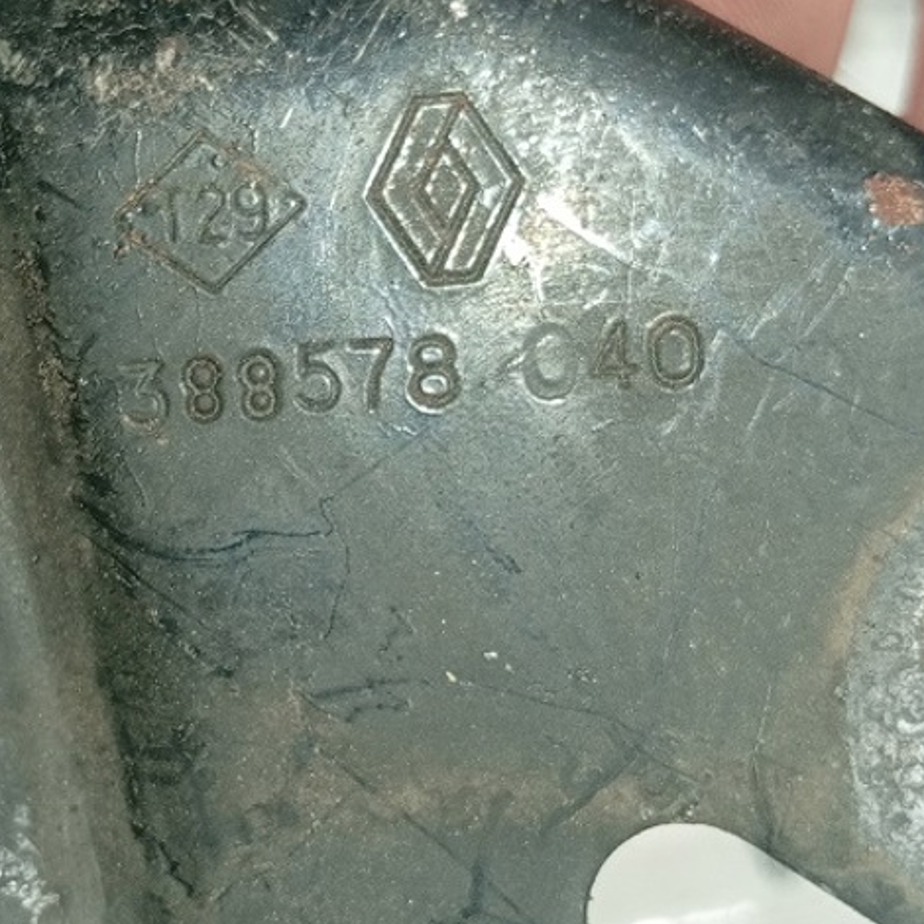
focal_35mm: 54
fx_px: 1631
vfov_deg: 31.6
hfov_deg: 31.4
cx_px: 319
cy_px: 466
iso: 205
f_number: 1.8
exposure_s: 1/33.3
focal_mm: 3.96
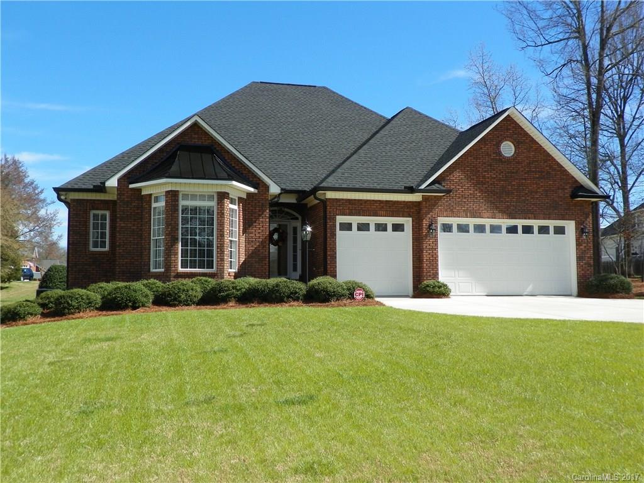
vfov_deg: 36.0
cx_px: 322
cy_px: 242
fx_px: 744
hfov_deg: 46.8
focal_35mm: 40
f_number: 5
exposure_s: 1/320
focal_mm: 7.1
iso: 64
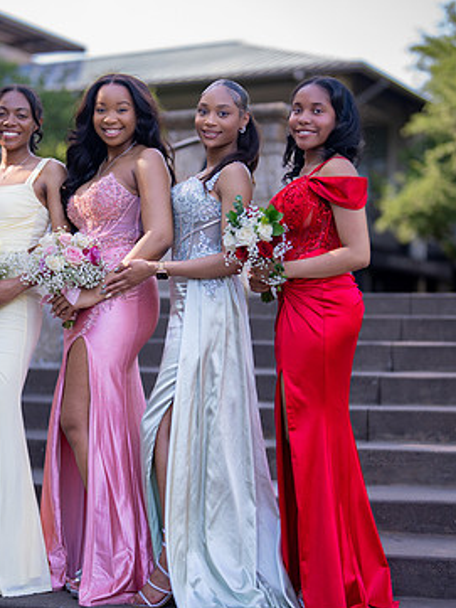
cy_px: 344
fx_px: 1457
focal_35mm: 83
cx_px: 193
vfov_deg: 23.5
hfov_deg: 17.8
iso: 200
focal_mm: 50
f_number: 1.2
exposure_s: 1/1600
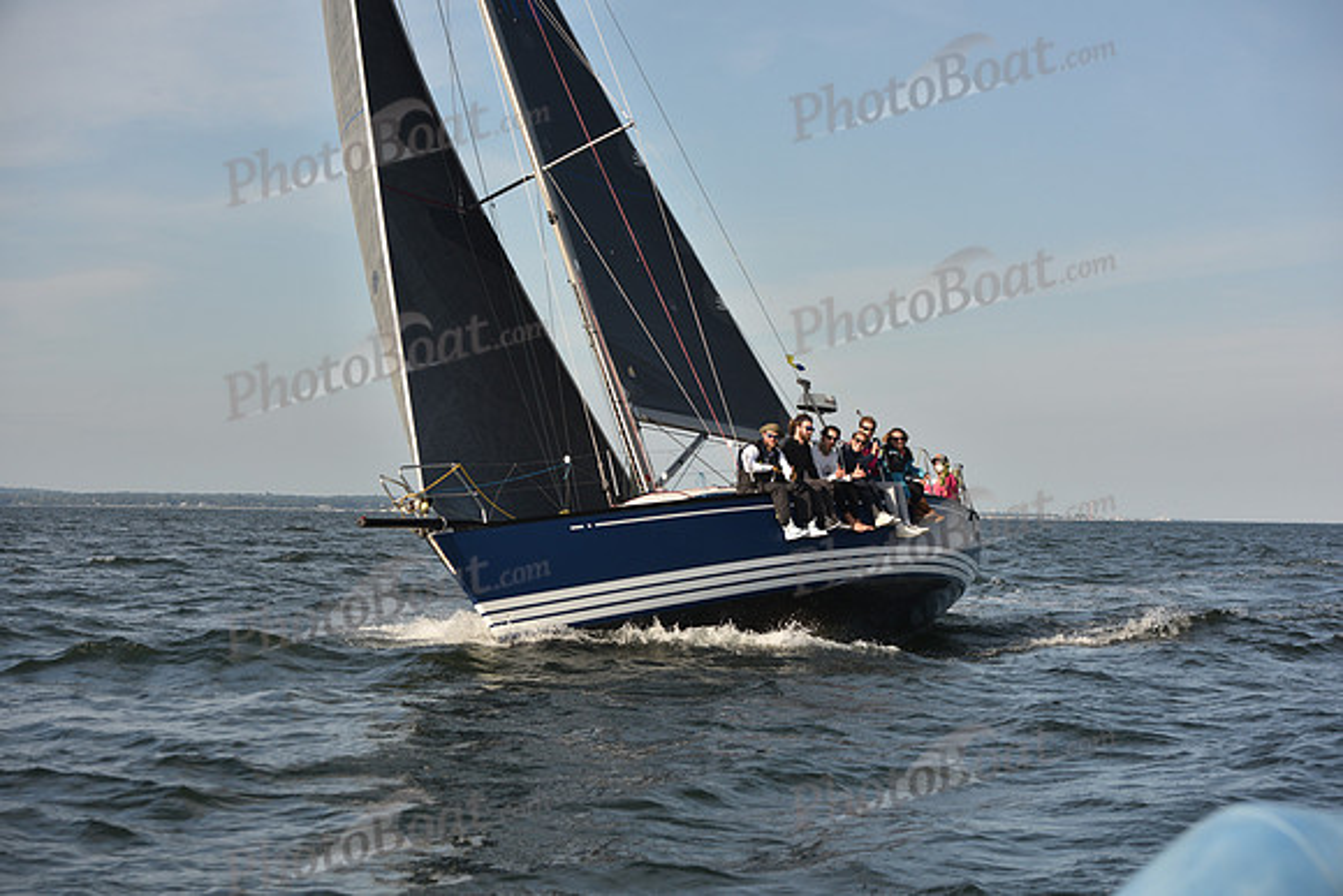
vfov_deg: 19.5
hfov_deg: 28.8
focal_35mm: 70
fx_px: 2612
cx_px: 672
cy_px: 448
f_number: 5
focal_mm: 70
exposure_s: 1/800
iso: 250
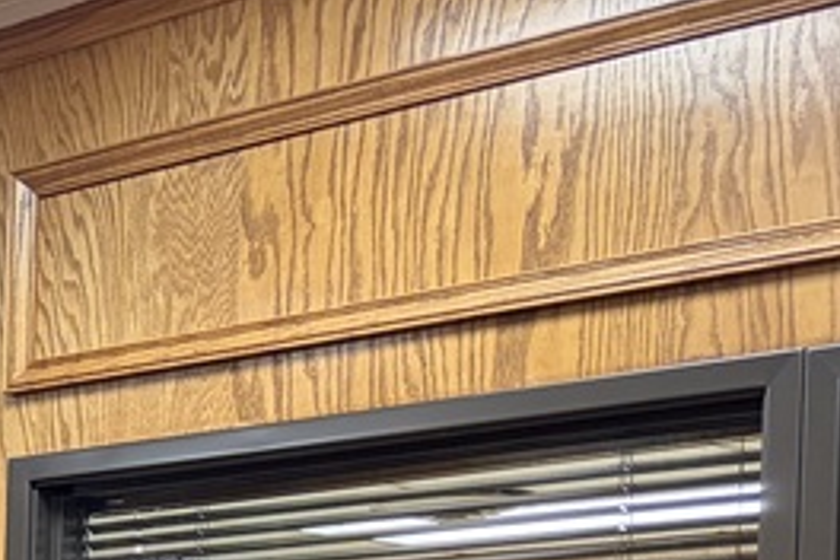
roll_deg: -0.7
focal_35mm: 105
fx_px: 2450
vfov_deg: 12.3
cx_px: -776
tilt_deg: -1.2
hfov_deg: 15.8
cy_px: 885
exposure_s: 1/60
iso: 200
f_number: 1.6
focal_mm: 5.96
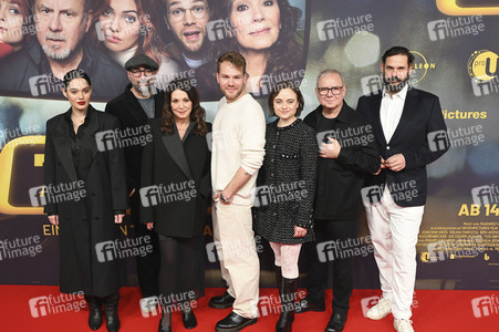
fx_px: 478
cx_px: 250
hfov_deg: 55.1
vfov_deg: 38.3
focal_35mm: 34
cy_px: 166
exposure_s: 1/160
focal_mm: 34.5
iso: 800
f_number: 5.6
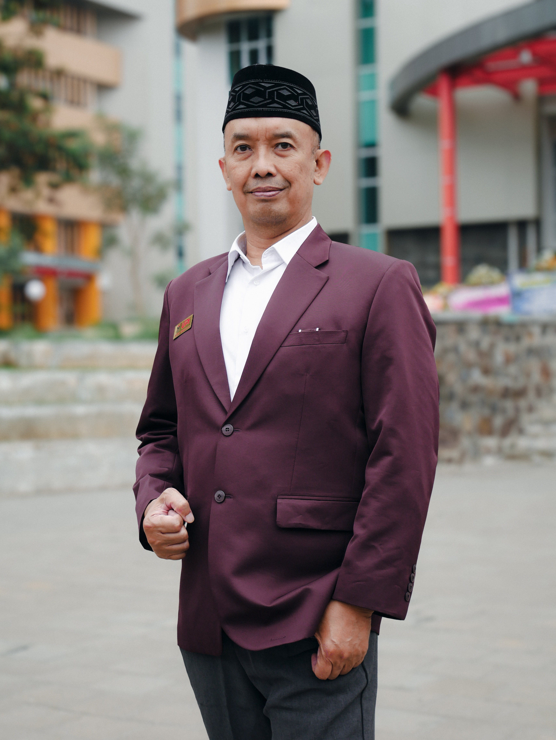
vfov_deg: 30.3
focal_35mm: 64
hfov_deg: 22.9
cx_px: 278
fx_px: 1370
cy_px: 370
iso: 200
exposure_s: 1/200
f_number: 5.6
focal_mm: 32
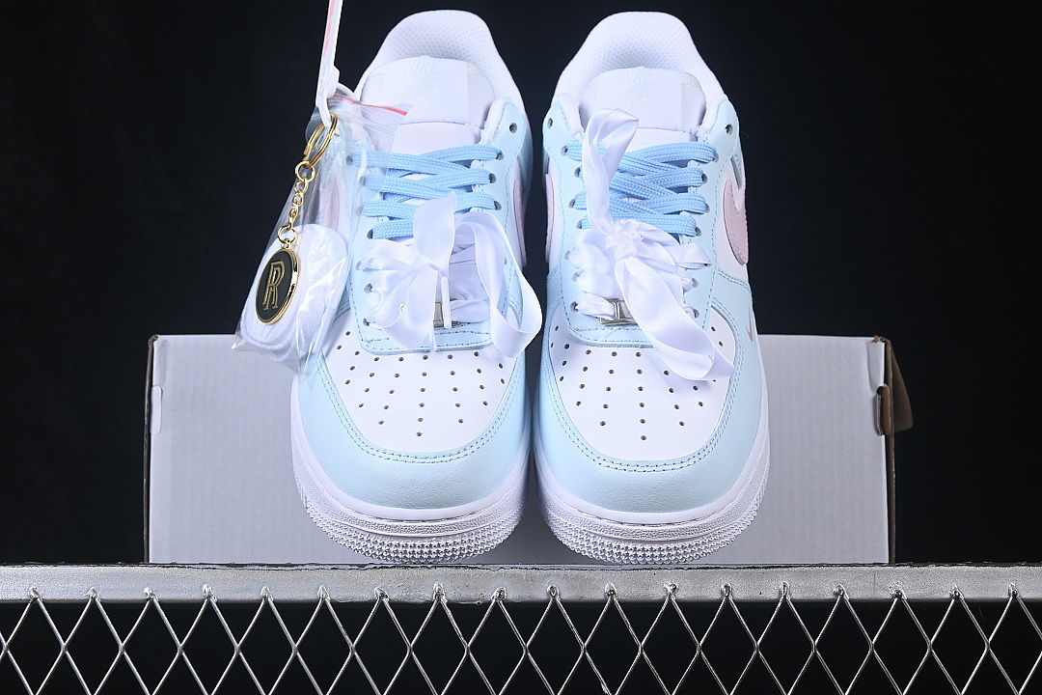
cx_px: 521
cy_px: 348
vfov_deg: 18.2
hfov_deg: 27.0
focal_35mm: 75
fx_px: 2171
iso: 160
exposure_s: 1/100
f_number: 8
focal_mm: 50
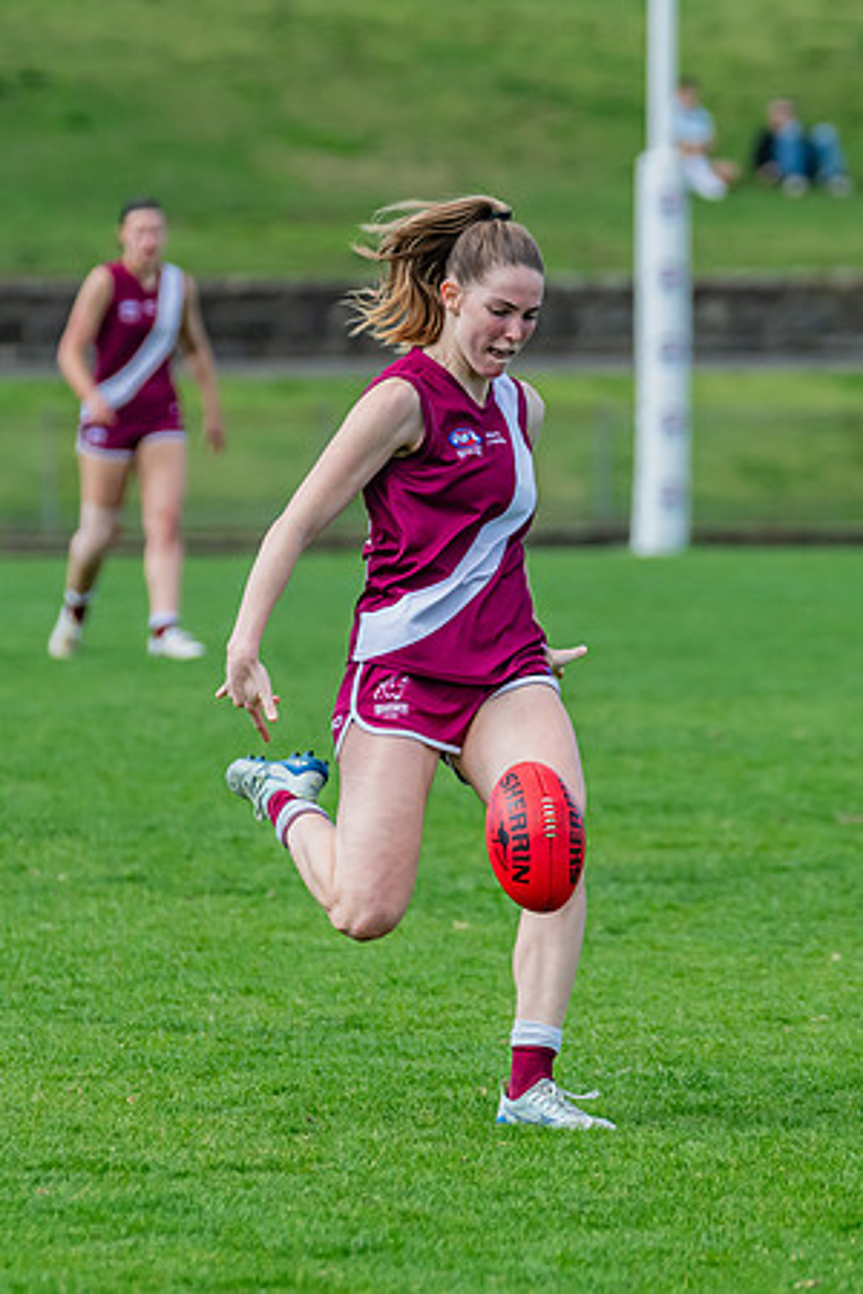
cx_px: 401
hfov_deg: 2.7
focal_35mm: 505
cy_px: 639
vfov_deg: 4.1
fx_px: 18175
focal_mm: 290
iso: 800
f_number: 5.6
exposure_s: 1/1600
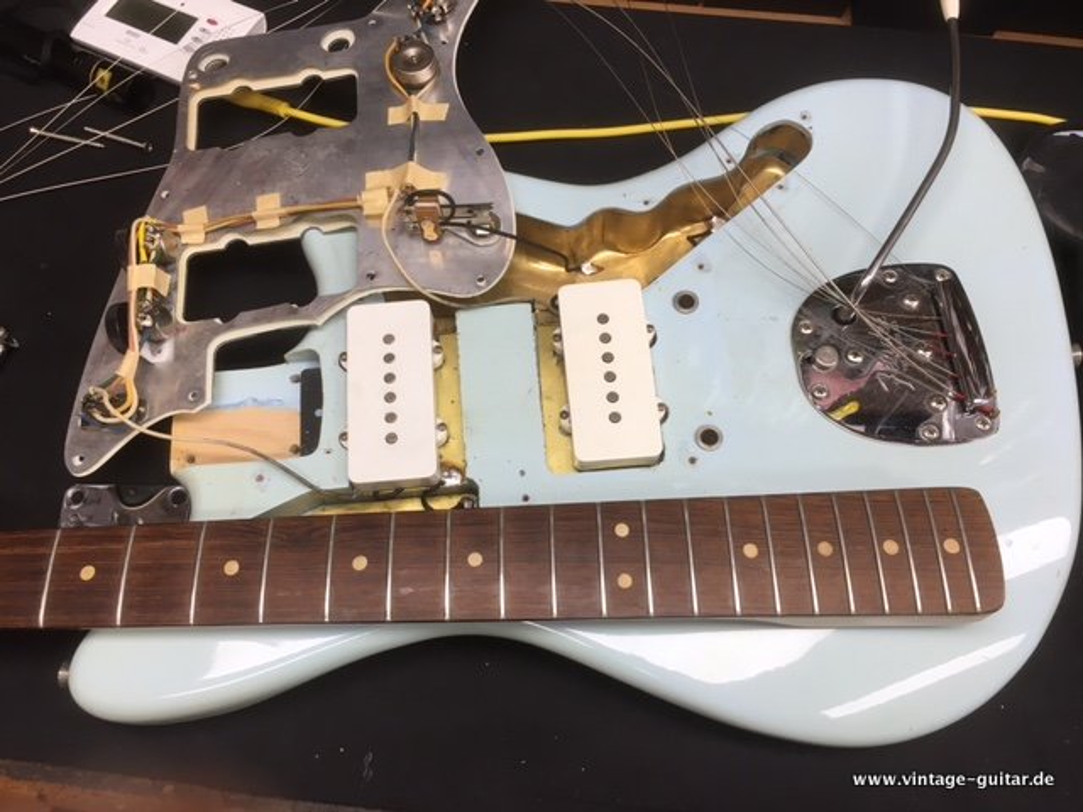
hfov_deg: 61.7
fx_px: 907
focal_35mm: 29
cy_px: 406
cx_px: 542
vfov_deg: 48.2
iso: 32
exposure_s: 1/33
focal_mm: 4.15
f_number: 2.2
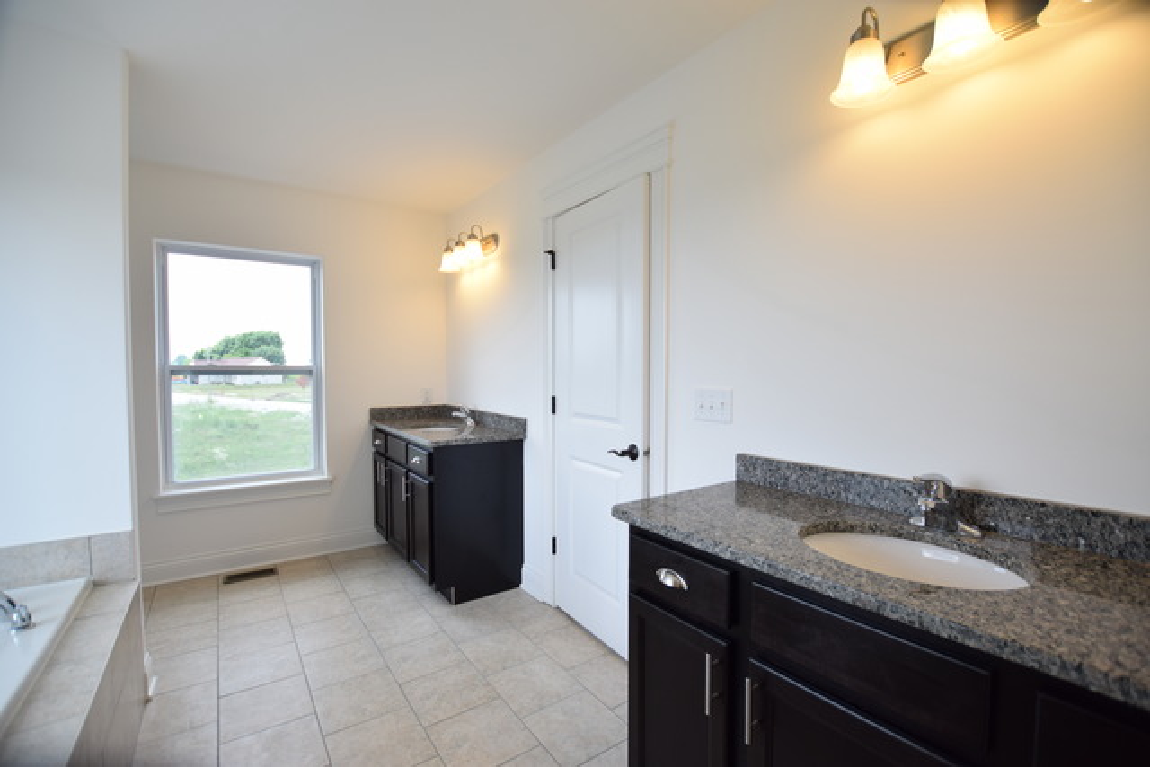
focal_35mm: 15
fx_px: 479
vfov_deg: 77.4
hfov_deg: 100.4
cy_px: 384
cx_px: 575
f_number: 3.5
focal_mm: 10
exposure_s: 1/400
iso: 400
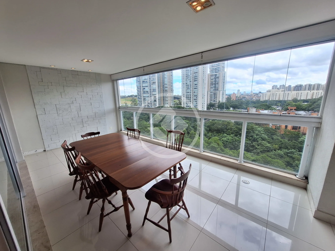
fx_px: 126
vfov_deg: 89.9
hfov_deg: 106.2
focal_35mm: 13
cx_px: 168
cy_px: 126
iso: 40
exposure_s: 1/459
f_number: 2.2
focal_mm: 1.74
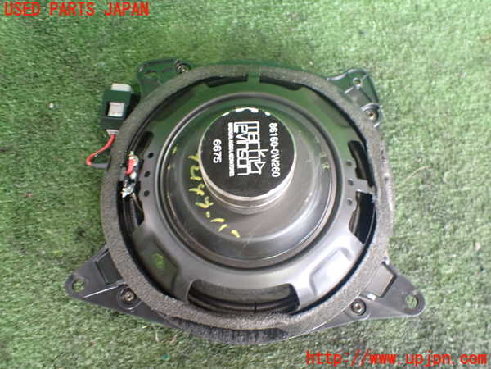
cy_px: 184
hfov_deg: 60.0
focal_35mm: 30
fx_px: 426
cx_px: 246
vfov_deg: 46.8
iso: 800
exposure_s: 1/80
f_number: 2.3
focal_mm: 5.4
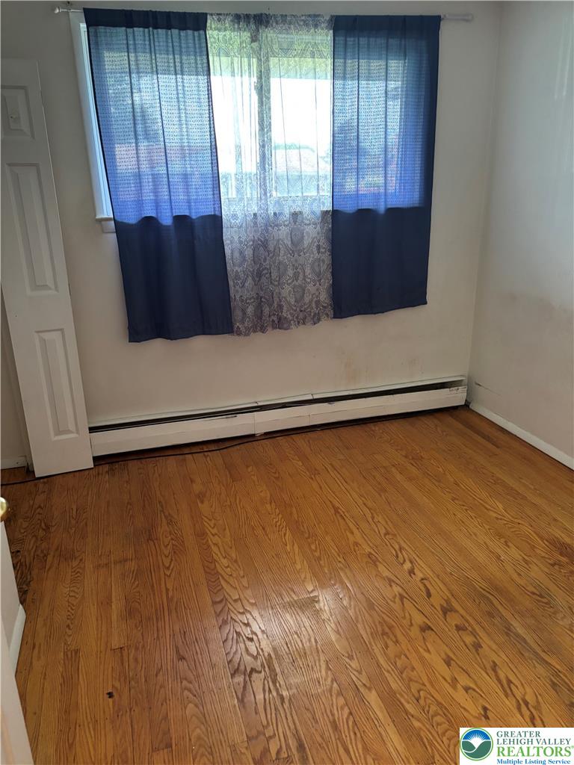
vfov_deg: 67.3
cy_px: 382
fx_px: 575
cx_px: 287
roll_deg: +1.1
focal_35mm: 26
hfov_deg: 53.1
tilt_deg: -18.9
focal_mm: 5.96
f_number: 1.6
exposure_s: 1/60
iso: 250
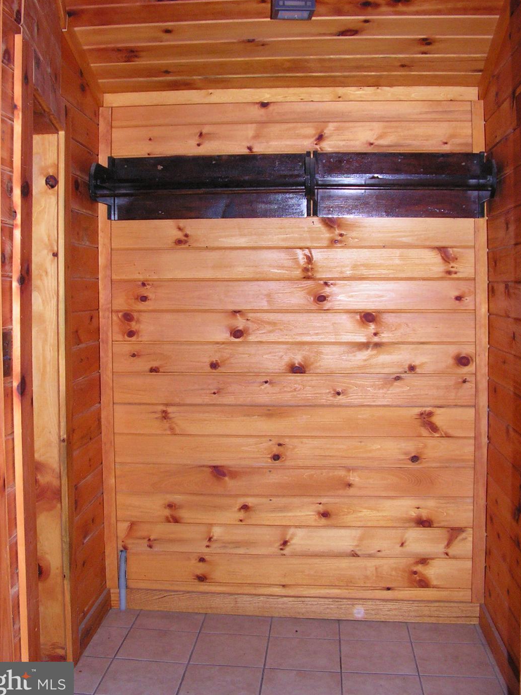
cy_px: 317
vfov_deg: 46.7
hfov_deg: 35.9
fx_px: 802
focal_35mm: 40
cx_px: 238
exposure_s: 1/40
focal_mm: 6
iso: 200
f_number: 3.2
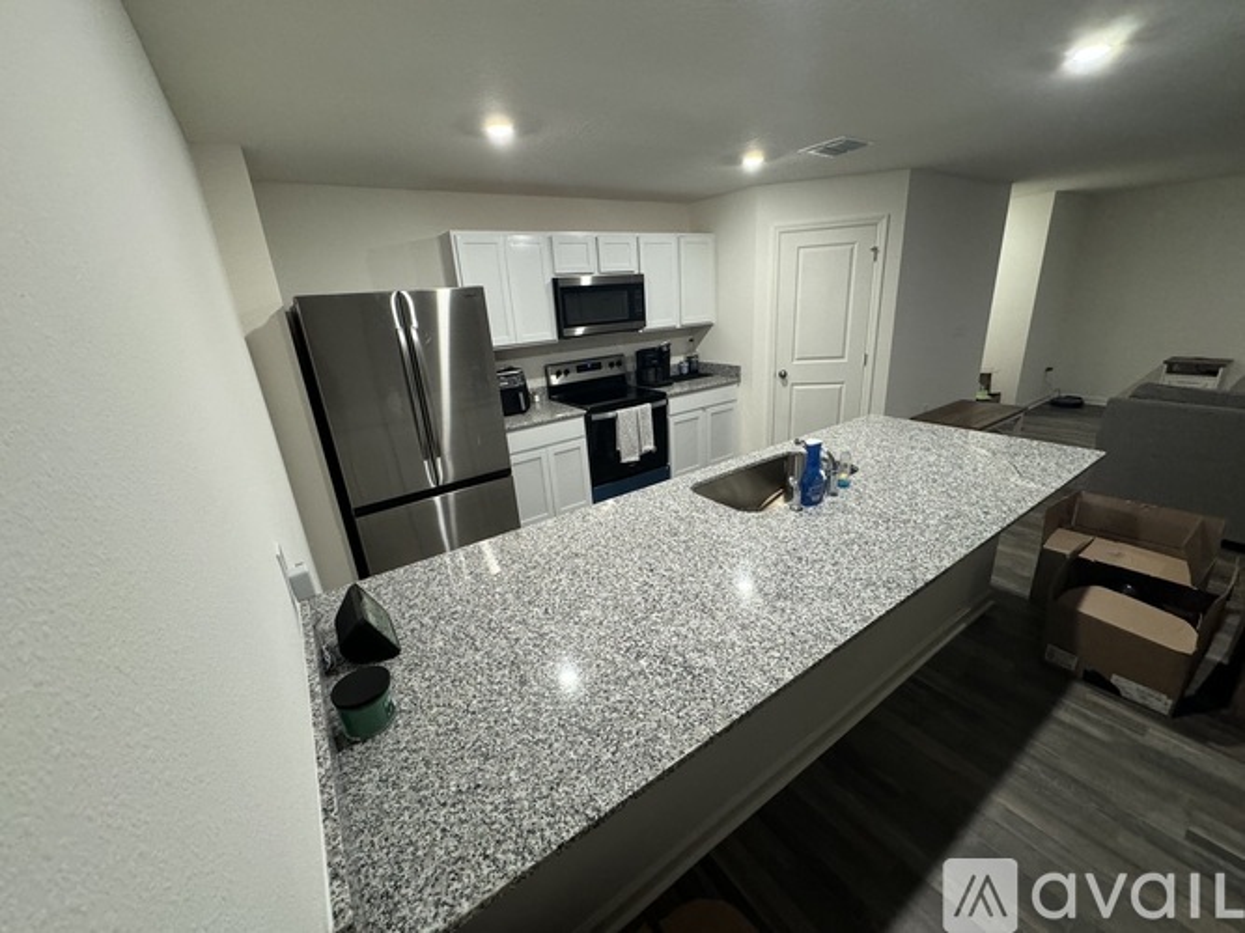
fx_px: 503
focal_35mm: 14
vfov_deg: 85.7
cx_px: 622
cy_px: 466
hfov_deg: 102.1
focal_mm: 2.22
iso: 320
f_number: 2.2
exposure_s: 1/60
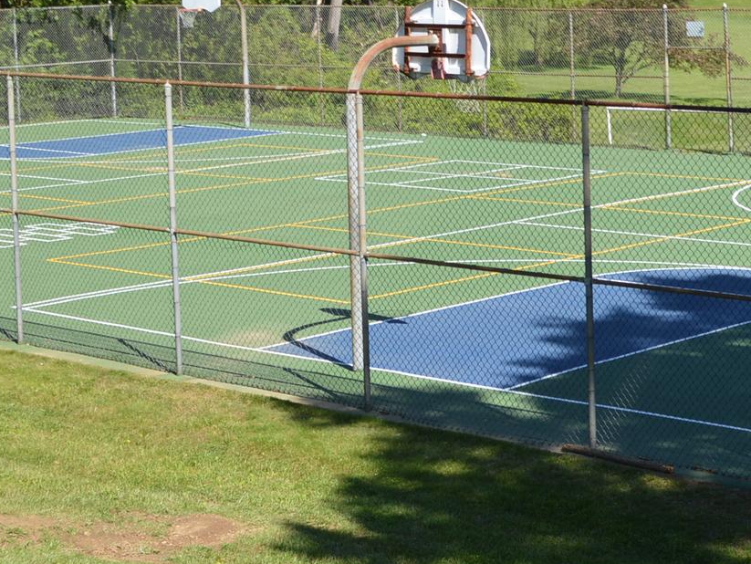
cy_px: 127
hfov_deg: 22.4
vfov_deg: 17.1
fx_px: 1867
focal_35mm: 86
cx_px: 606
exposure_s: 1/200
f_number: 7.1
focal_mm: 24
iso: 100
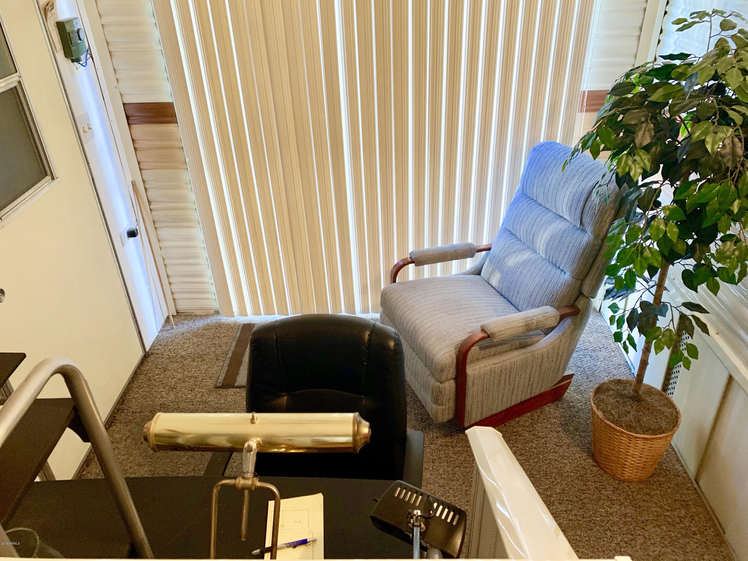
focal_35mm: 26
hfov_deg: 67.3
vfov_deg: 53.1
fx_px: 562
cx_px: 374
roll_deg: +2.3
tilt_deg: -30.8
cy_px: 280
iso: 250
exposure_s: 1/40
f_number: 1.8
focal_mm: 4.25
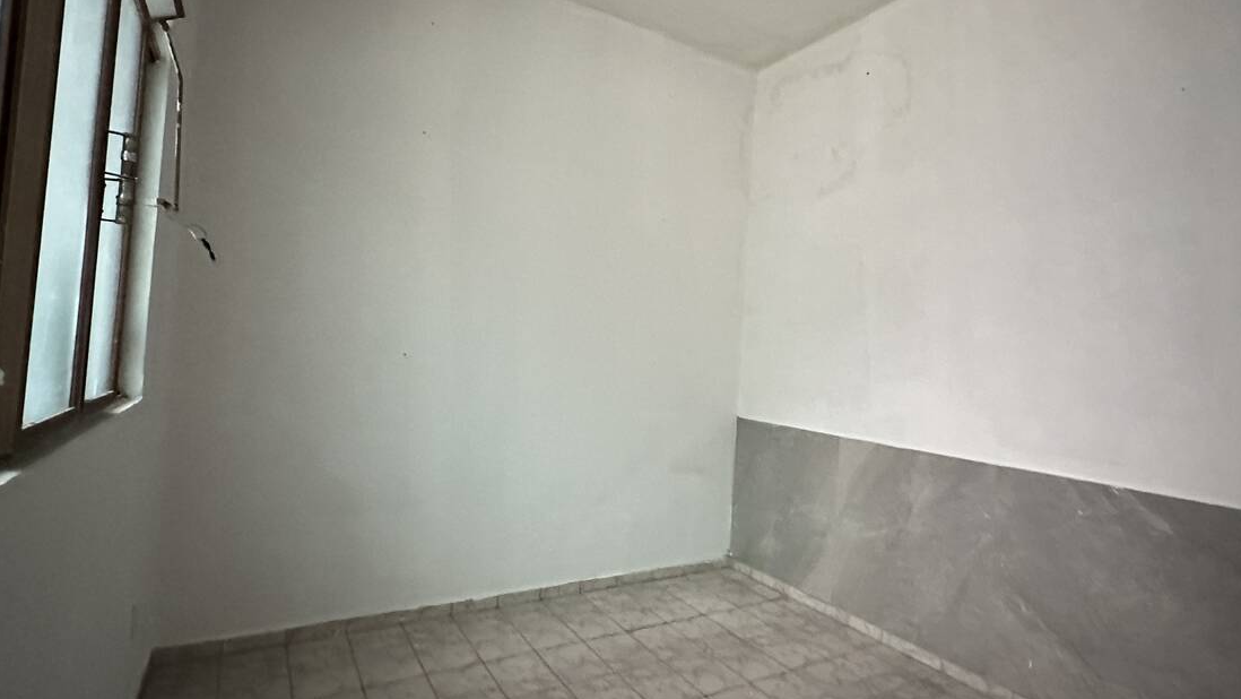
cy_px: 336
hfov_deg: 86.1
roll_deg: -3.1
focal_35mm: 20
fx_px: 658
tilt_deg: +1.7
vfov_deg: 55.9
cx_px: 703
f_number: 2.2
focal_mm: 2.22
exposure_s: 1/60
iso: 1250
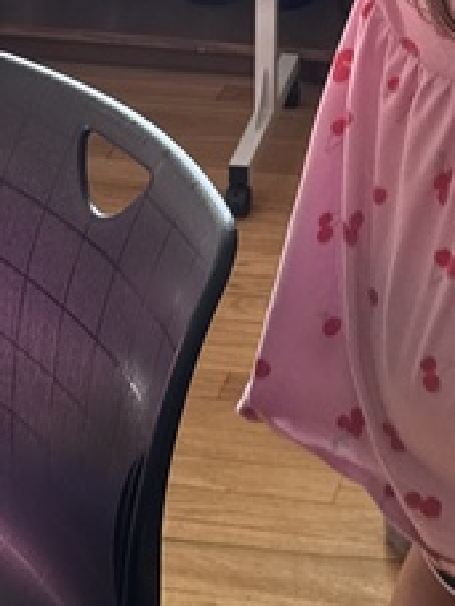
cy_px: -279
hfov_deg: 13.5
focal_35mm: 108
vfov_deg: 16.7
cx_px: 490
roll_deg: -1.4
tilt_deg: -15.7
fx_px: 1893
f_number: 1.78
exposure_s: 1/197
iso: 64
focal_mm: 6.76
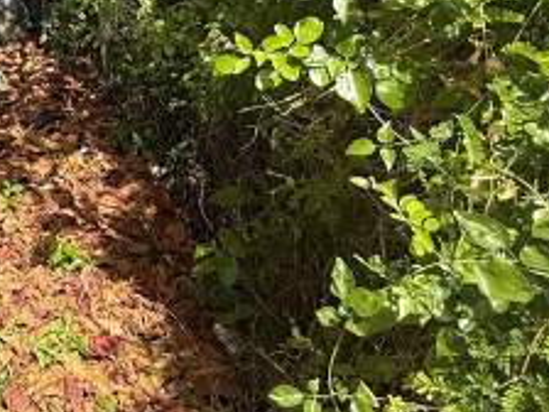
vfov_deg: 25.5
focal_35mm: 50
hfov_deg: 29.3
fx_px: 793
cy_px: -105
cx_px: -196
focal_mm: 2.22
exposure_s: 1/789
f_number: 2.2
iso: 64
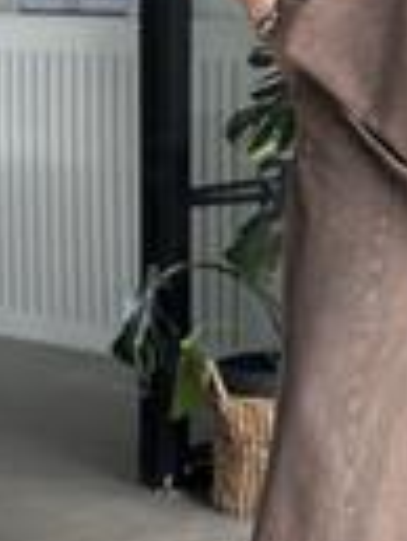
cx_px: 449
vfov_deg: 12.4
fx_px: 2473
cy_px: 25
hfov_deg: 9.3
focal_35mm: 158
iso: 500
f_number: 1.78
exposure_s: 1/40
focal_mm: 6.86
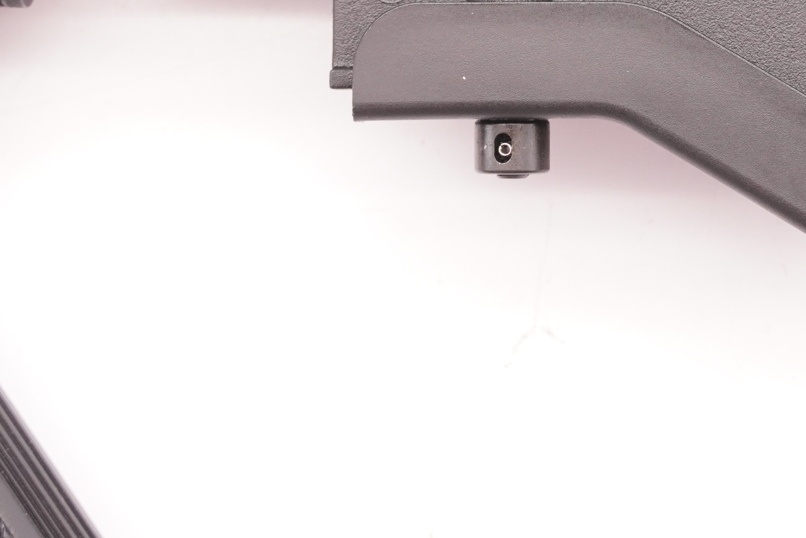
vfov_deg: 10.6
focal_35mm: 127
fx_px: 2850
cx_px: 618
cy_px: -76
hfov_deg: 16.0
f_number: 5.6
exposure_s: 1/125
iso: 1000
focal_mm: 35
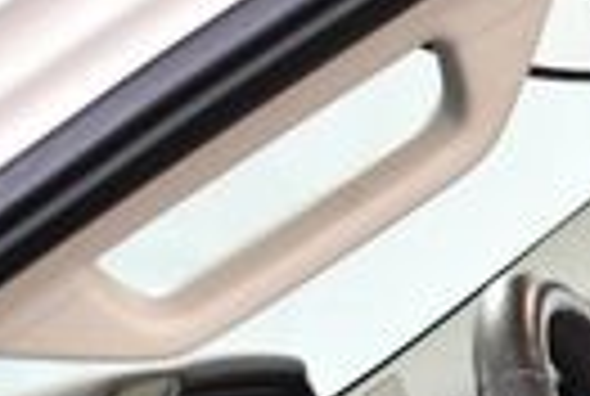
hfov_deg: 10.8
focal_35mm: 176
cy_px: 706
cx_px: 1094
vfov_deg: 7.6
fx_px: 2891
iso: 1800
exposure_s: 1/125
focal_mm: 18
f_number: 3.5
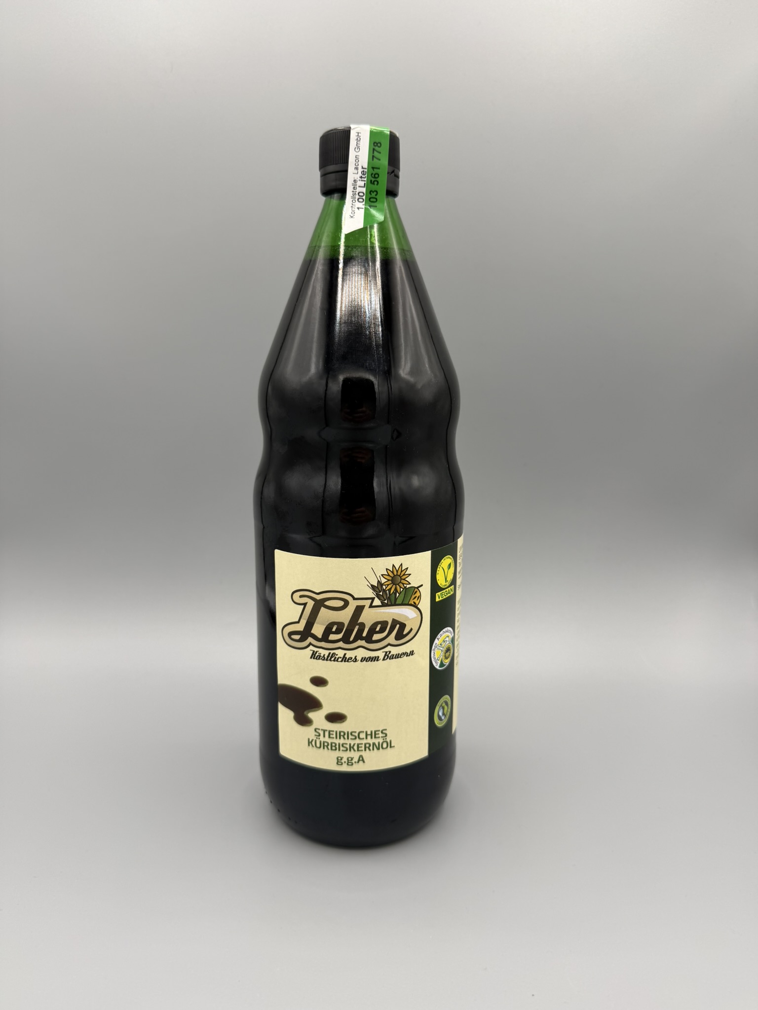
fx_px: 701
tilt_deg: -12.8
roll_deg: -1.2
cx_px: 379
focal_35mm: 24
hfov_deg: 56.8
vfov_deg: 71.6
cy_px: 505
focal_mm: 6.76
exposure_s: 1/120
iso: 64
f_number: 1.78
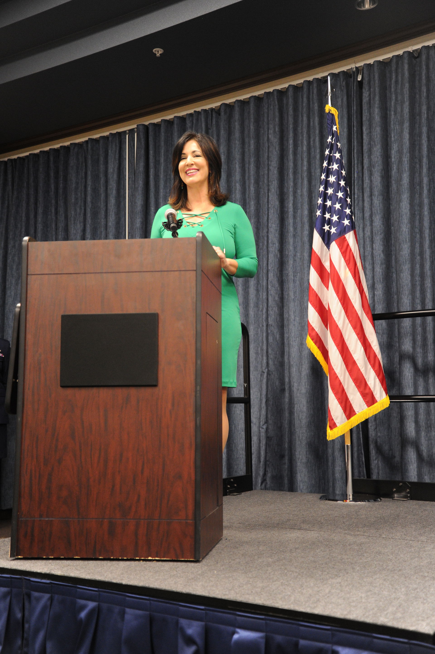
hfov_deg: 31.9
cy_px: 327
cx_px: 218
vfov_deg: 46.4
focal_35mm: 42
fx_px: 762
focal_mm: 42
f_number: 4.2
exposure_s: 1/60
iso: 3200
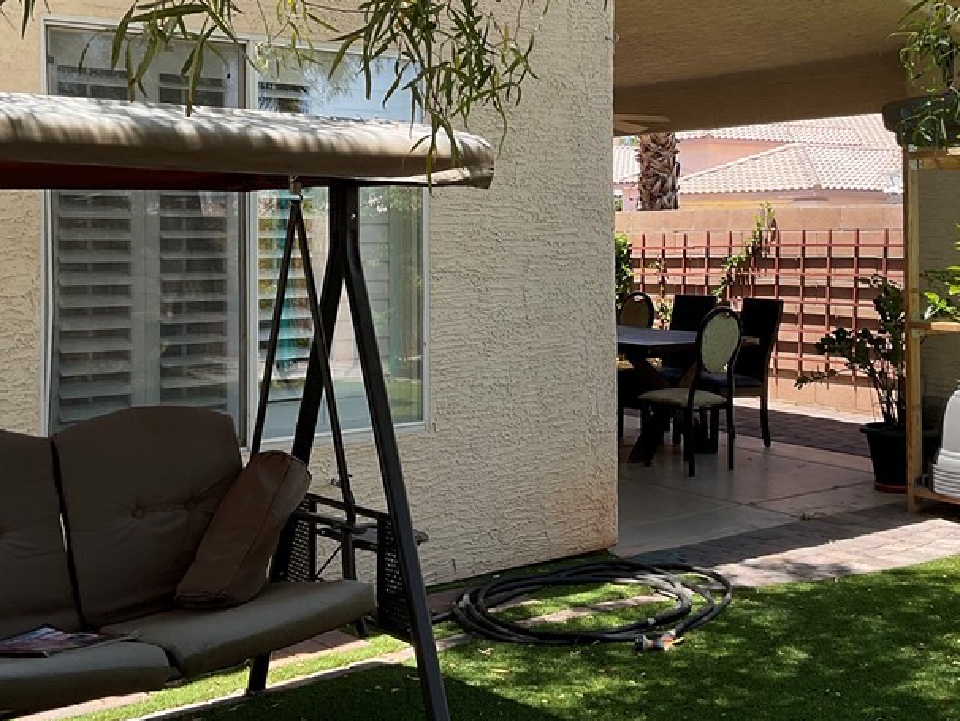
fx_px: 1359
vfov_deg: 29.5
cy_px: 231
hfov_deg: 38.8
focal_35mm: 49
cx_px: 567
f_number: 1.8
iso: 16
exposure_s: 1/545
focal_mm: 3
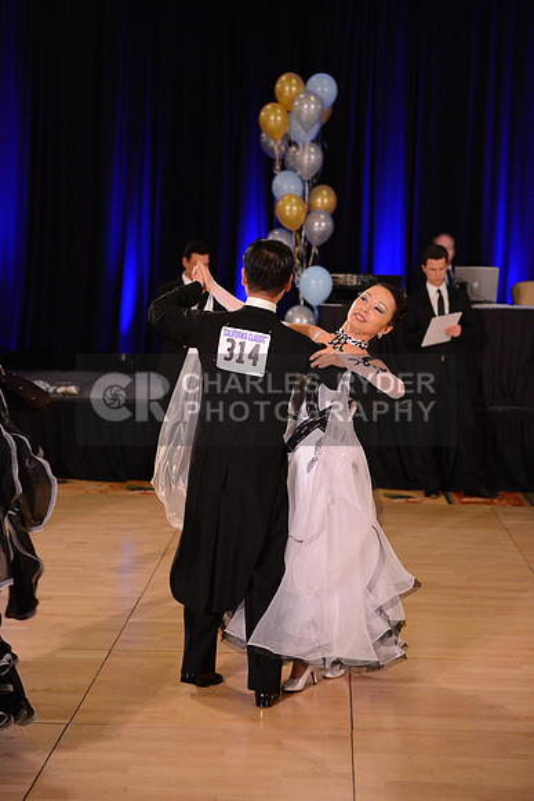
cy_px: 400
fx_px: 1556
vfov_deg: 28.8
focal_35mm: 70
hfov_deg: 19.5
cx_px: 267
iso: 2500
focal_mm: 70
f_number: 2.8
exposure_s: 1/160
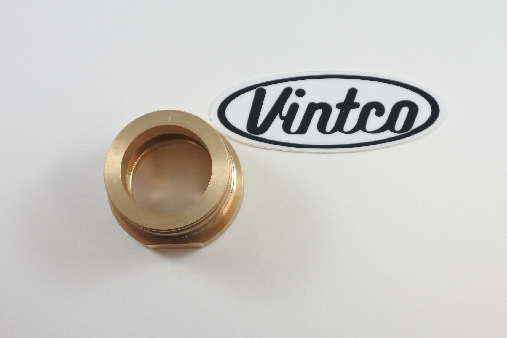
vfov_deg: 34.2
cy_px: 169
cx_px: 254
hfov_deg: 49.5
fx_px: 549
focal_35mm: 39
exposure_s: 1/125
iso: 450
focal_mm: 14.7
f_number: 4.2
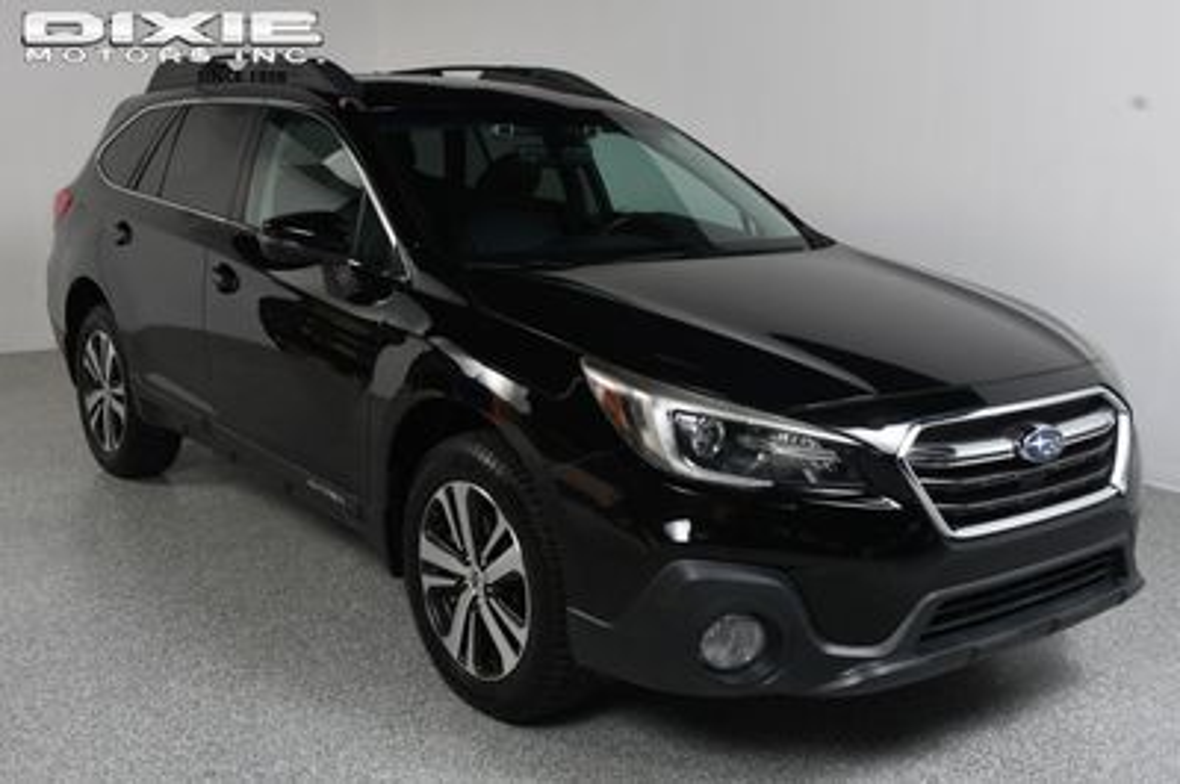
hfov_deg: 49.6
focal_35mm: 39
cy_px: 392
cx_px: 590
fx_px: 1277
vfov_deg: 34.2
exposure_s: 1/160
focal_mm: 26
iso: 100
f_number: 10
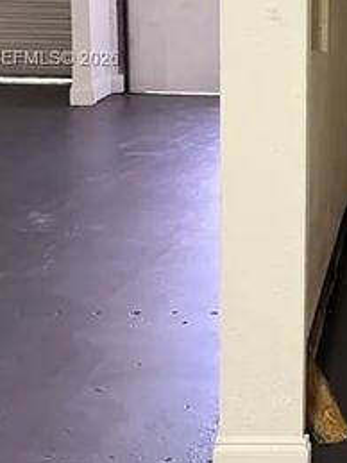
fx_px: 1057
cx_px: 456
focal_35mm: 79
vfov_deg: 24.1
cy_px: 60
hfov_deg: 17.5
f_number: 1.78
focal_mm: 6.76
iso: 400
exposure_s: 1/60
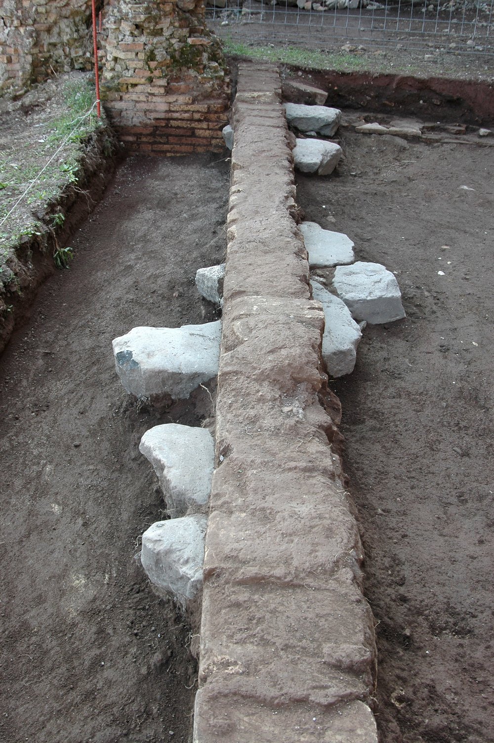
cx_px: 247
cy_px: 372
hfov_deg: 36.8
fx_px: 742
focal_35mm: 36
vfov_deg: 53.2
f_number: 8
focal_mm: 24
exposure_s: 1/40
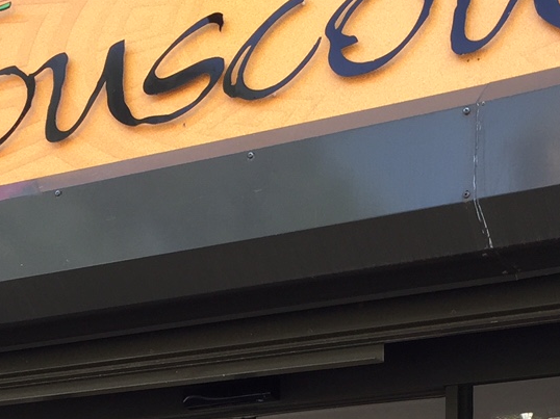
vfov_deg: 16.0
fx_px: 1423
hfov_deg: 22.3
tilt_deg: +10.6
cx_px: 292
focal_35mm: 88
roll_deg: -2.4
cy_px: 524
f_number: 2.2
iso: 32
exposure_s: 1/122
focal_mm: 4.15
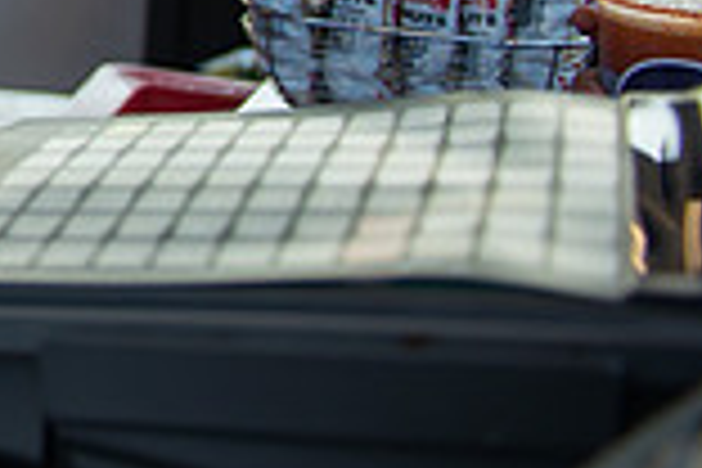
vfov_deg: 14.3
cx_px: -518
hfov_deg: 18.5
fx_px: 1735
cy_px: -245
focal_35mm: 89
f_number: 2.8
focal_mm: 24
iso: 125
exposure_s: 1/160
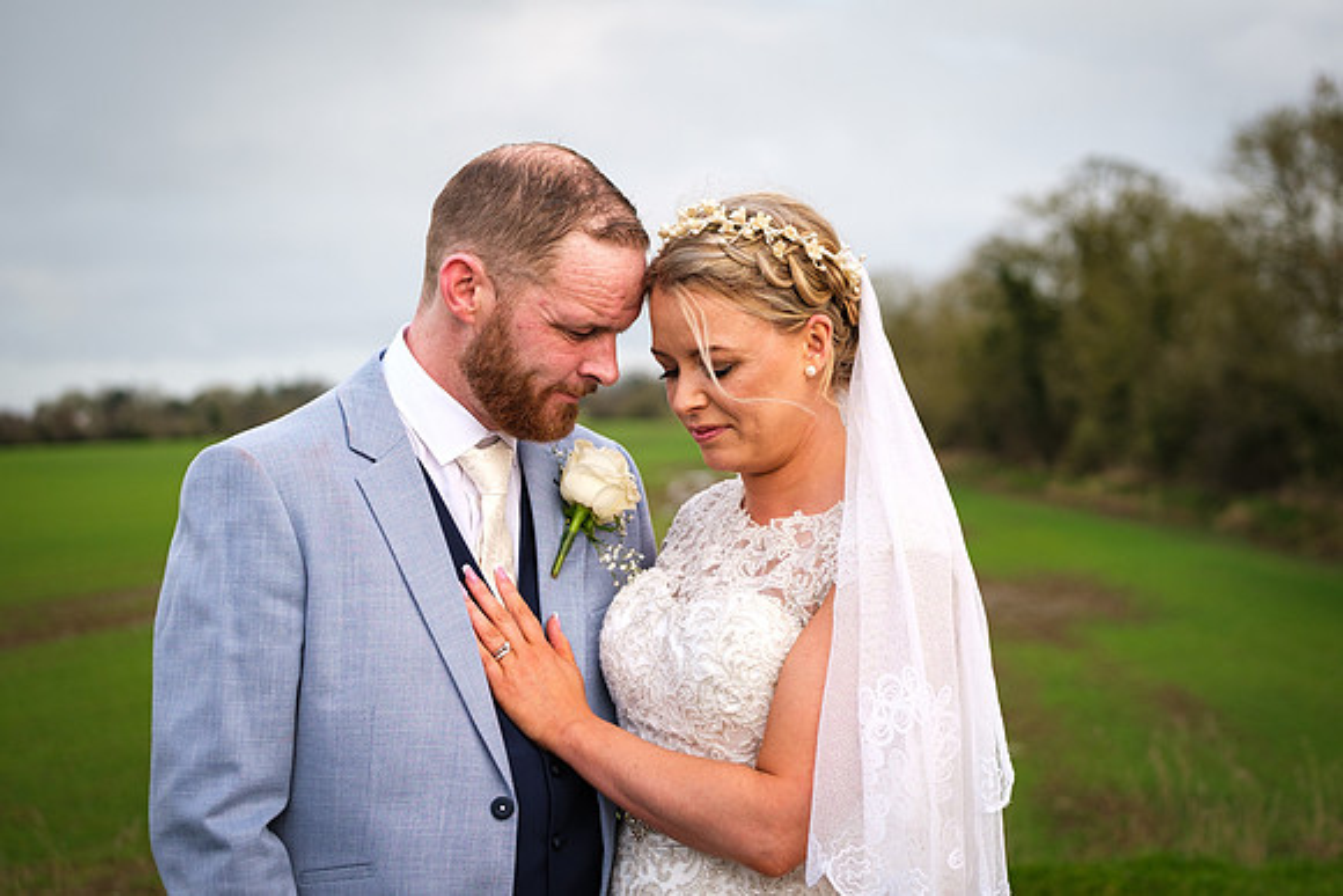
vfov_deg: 15.9
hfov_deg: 23.7
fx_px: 3203
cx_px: 740
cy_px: 420
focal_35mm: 86
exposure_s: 1/800
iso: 160
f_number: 2.8
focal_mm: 50
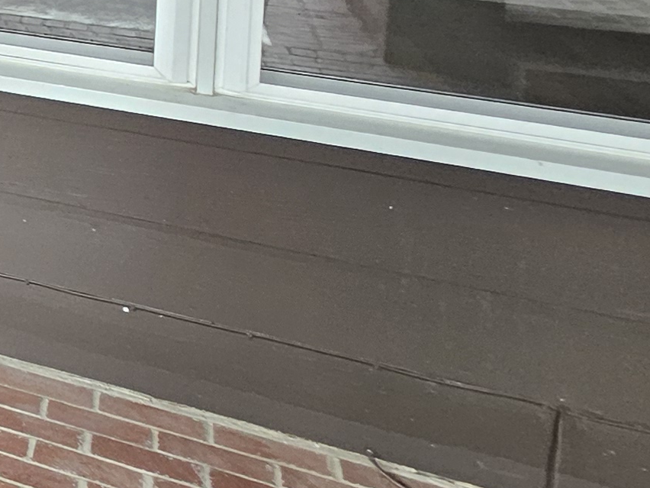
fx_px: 1145
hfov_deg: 17.6
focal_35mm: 61
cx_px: -741
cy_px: -207
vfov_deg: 21.0
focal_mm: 1.74
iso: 64
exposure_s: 1/60
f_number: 2.2
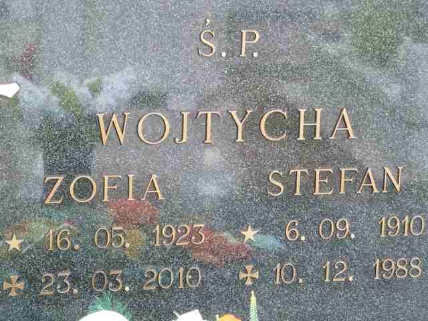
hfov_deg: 14.4
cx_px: 214
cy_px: 160
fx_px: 1694
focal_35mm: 137
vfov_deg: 10.8
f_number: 4.5
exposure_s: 1/40
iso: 320
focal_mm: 22.5
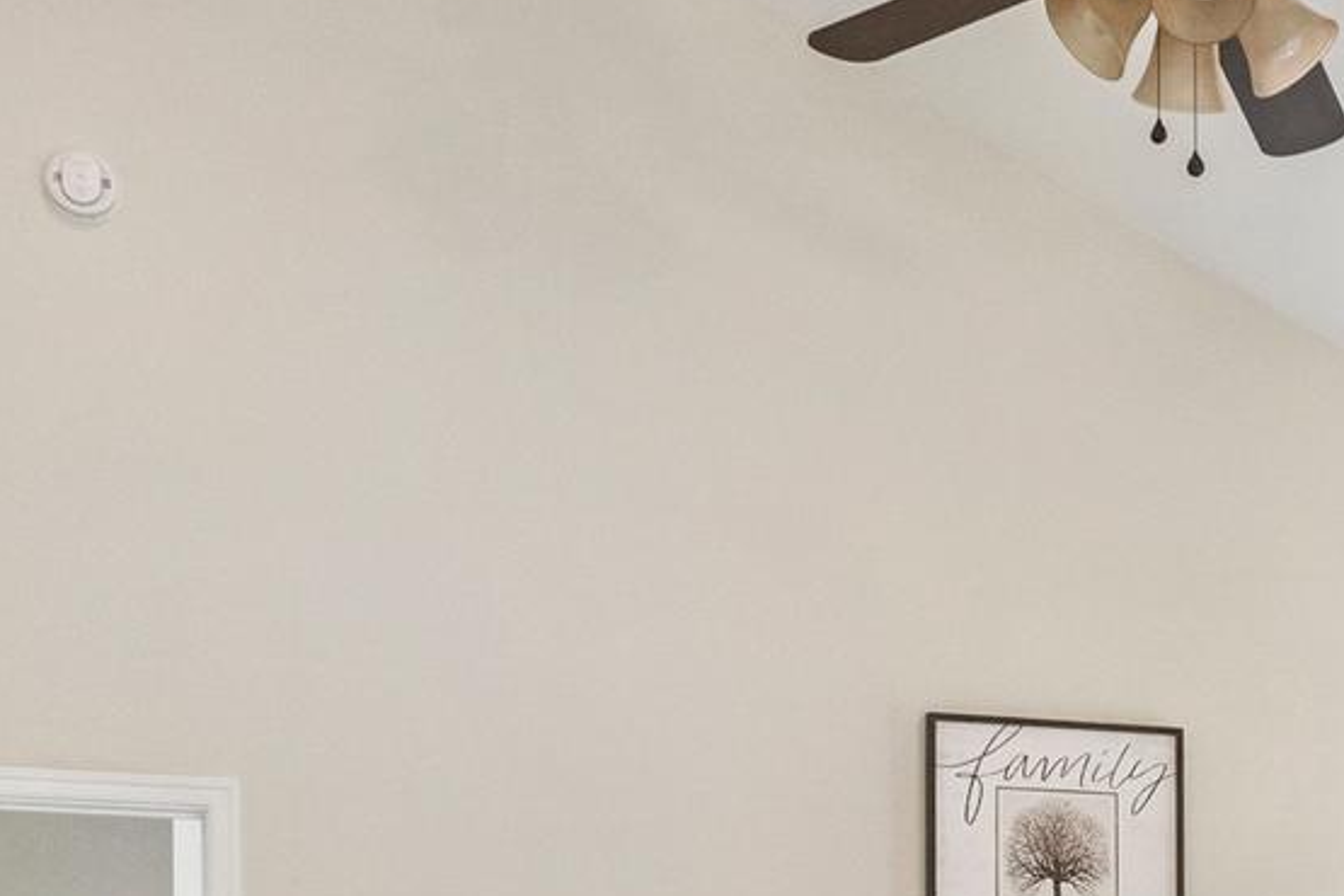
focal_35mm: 59
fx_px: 2202
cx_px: 1235
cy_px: 1188
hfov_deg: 32.1
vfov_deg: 20.8
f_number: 7.1
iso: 1250
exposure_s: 1/800
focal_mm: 16
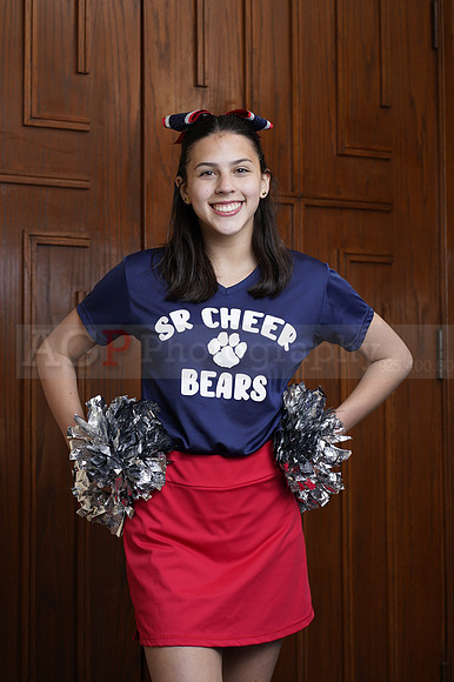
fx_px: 1610
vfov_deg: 23.9
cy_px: 341
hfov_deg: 16.1
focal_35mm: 85
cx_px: 227
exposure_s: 1/250
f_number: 5.6
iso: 200
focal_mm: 85
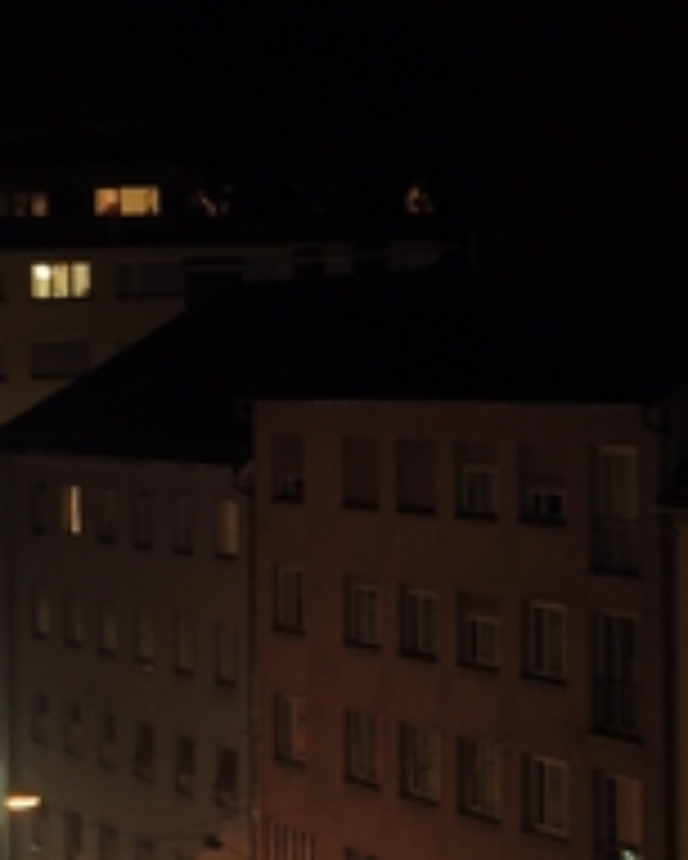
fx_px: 3713
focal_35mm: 146
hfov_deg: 10.5
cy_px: 414
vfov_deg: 13.2
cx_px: 569
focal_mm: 44
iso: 200
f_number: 9
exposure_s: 1.6
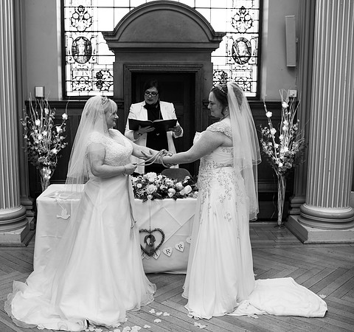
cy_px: 166
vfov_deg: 37.8
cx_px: 161
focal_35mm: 43
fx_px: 484
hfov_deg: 40.1
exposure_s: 1/100
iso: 200
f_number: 2.8
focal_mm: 35
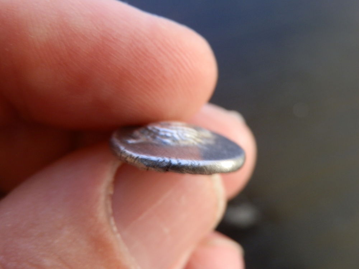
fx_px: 353
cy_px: 134
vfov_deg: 41.8
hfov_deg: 54.0
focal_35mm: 34
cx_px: 180
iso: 200
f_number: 3.5
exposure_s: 1/13
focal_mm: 6.17
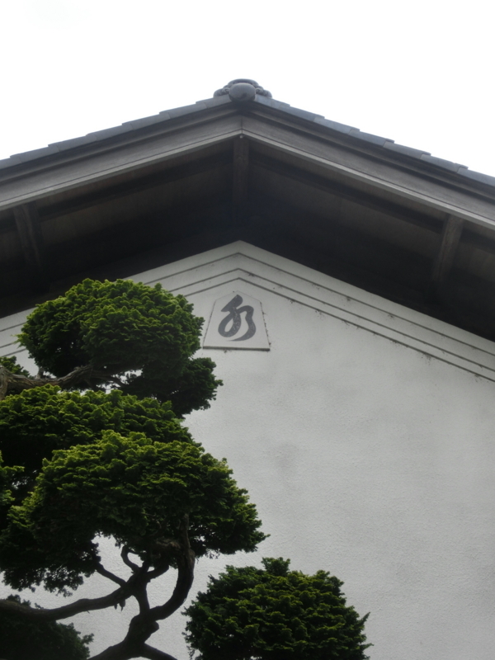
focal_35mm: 50
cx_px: 248
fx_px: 953
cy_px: 330
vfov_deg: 38.2
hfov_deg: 29.1
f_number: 4.3
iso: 80
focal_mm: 9.16
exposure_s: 1/400
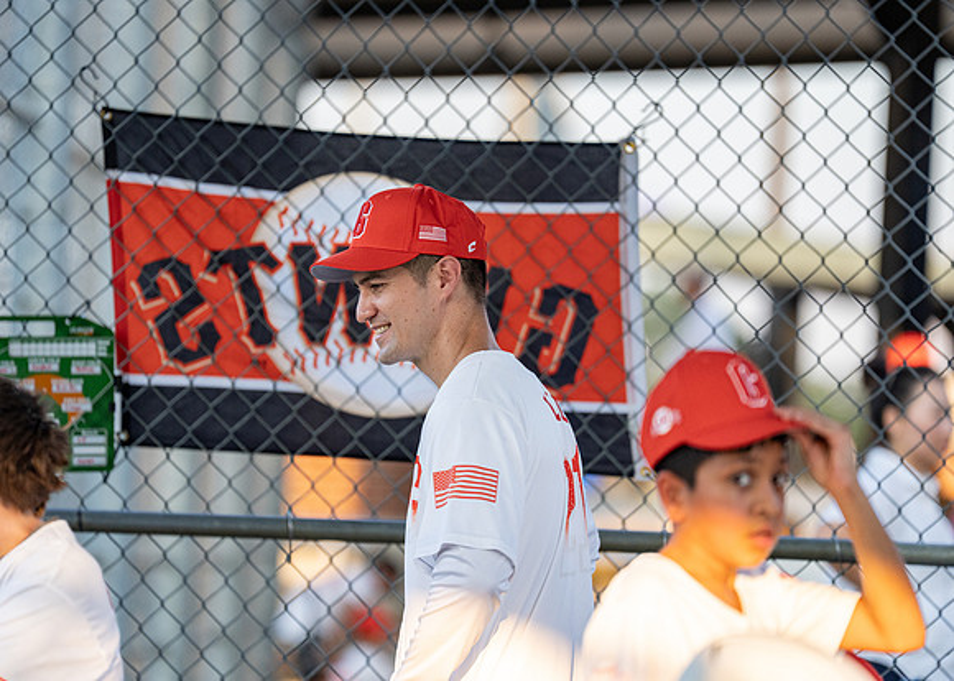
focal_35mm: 236
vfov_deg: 6.1
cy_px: 357
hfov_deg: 8.5
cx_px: 454
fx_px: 6405
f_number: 2.8
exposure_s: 1/2500
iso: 640
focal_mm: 200
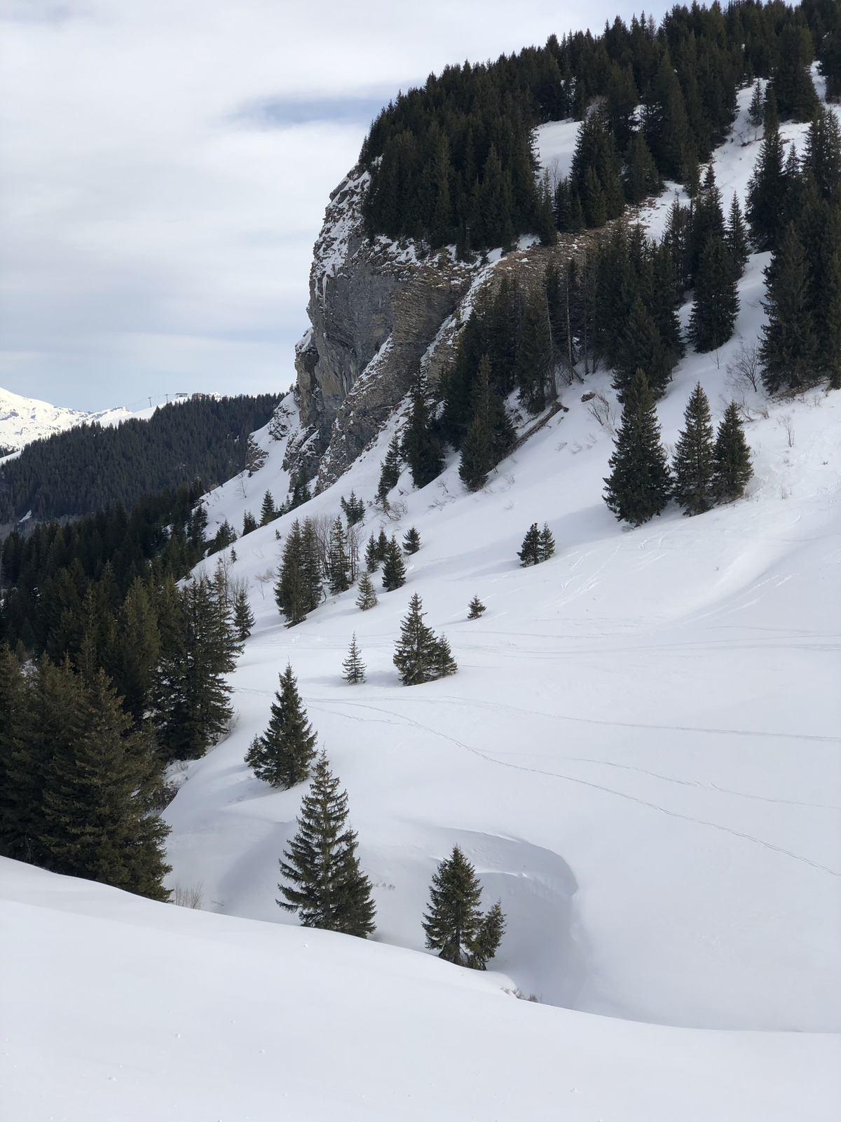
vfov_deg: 36.8
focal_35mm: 52
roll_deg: -0.2
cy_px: 561
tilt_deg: -3.3
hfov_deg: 28.0
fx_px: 1684
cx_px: 420
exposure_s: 1/2114
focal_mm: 6
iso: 16
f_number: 2.4
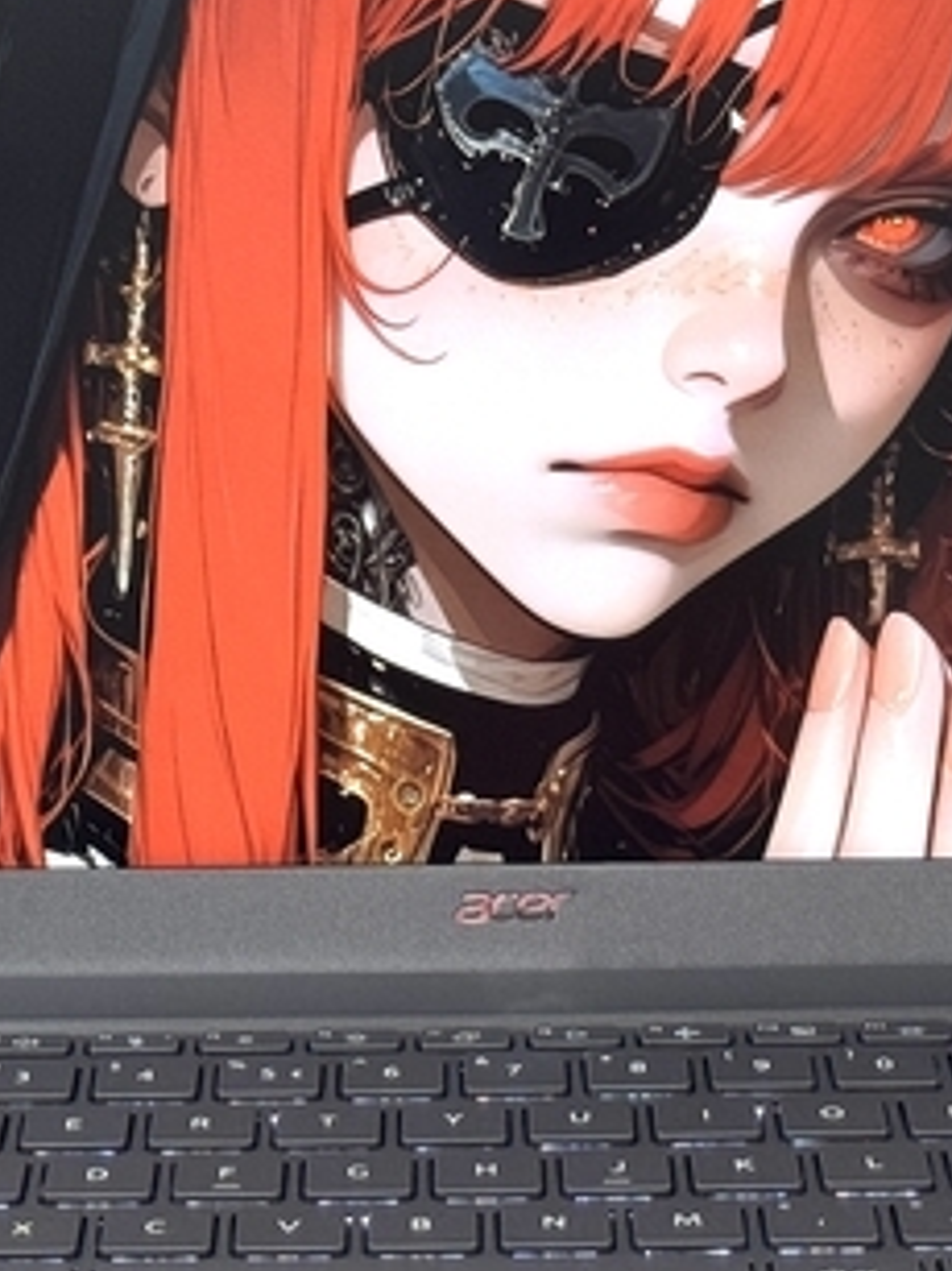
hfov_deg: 11.8
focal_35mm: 125
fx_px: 4587
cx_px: 488
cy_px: 662
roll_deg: +1.2
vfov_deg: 15.8
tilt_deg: -17.5
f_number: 1.78
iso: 80
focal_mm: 6.76
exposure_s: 1/100
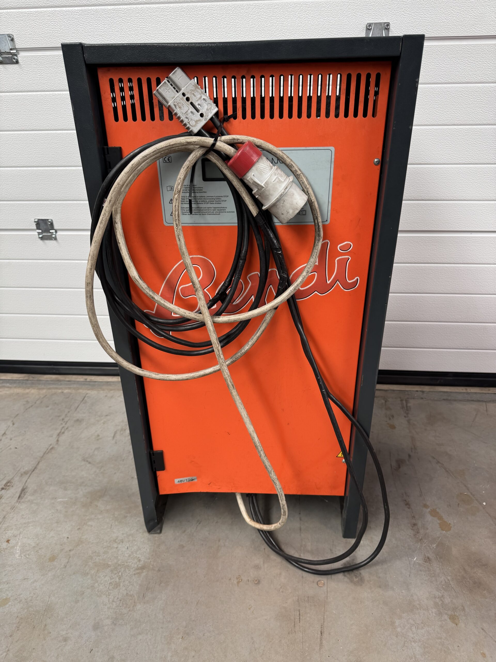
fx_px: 459
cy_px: 331
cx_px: 248
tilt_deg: -28.3
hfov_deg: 56.8
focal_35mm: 24
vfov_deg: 71.6
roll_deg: +1.6
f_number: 1.78
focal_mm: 6.76
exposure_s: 1/121
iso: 64
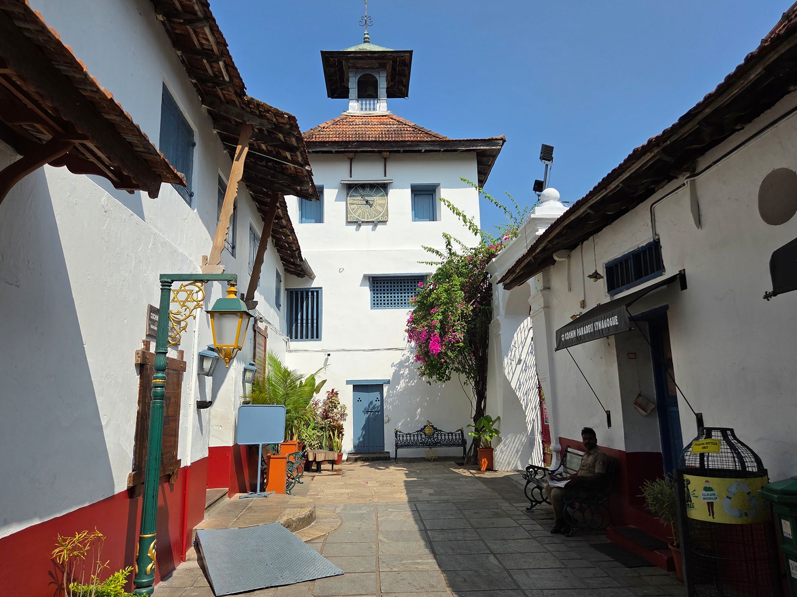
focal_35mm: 25
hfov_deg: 69.4
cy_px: 280
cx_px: 386
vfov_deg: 54.8
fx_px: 576
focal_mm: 5.4
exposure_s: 1/6839
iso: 80
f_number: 1.8
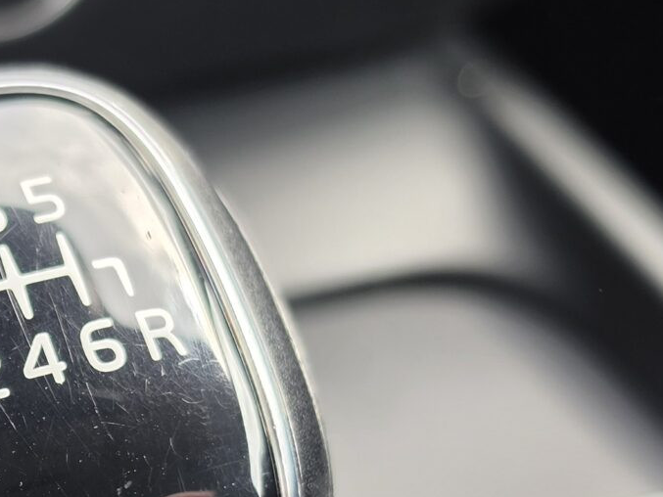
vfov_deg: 16.7
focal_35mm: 87
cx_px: -13
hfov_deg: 21.6
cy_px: 460
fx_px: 1667
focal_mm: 6.5
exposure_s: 1/180
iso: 25
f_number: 1.4
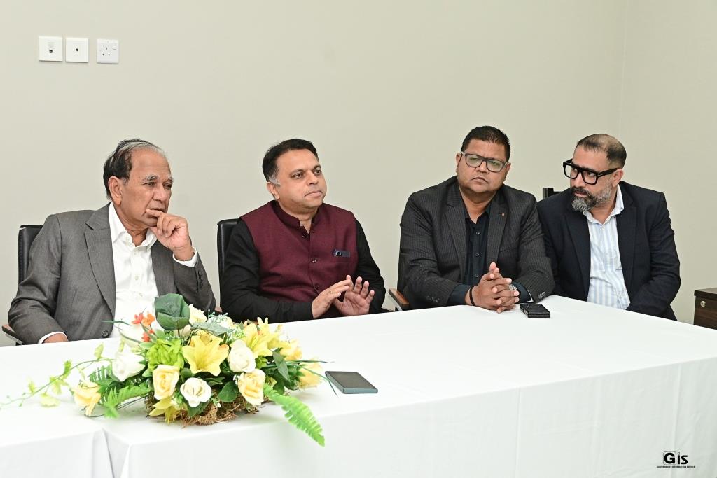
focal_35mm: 57
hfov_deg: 35.0
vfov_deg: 23.8
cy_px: 239
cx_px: 358
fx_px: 1135
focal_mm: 38
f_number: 6.3
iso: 1600
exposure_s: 1/200
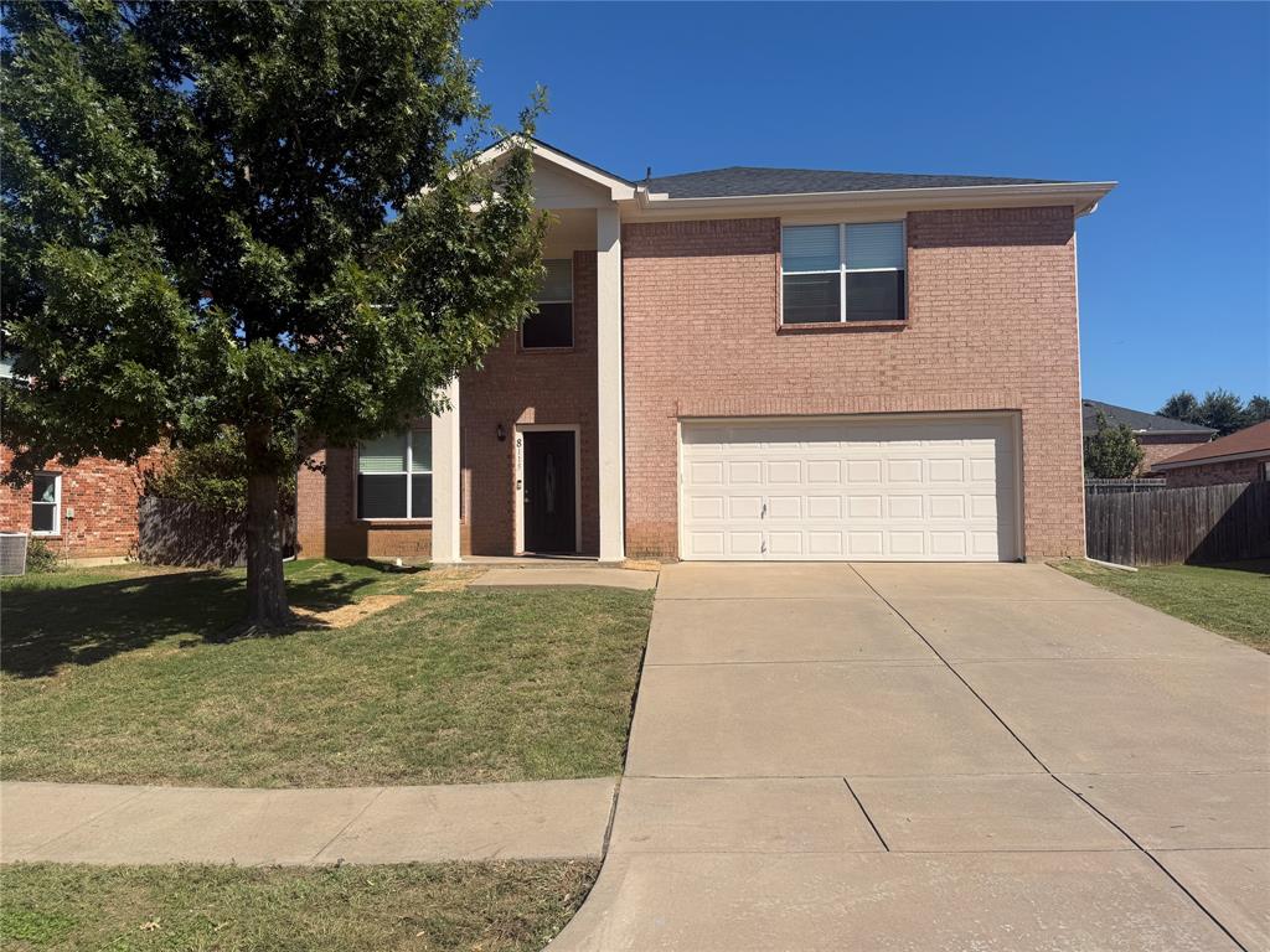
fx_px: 881
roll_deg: +1.9
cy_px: 476
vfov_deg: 56.8
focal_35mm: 24
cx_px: 635
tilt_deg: +2.1
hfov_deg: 71.6
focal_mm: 6.76
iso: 80
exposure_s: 1/6711
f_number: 1.78
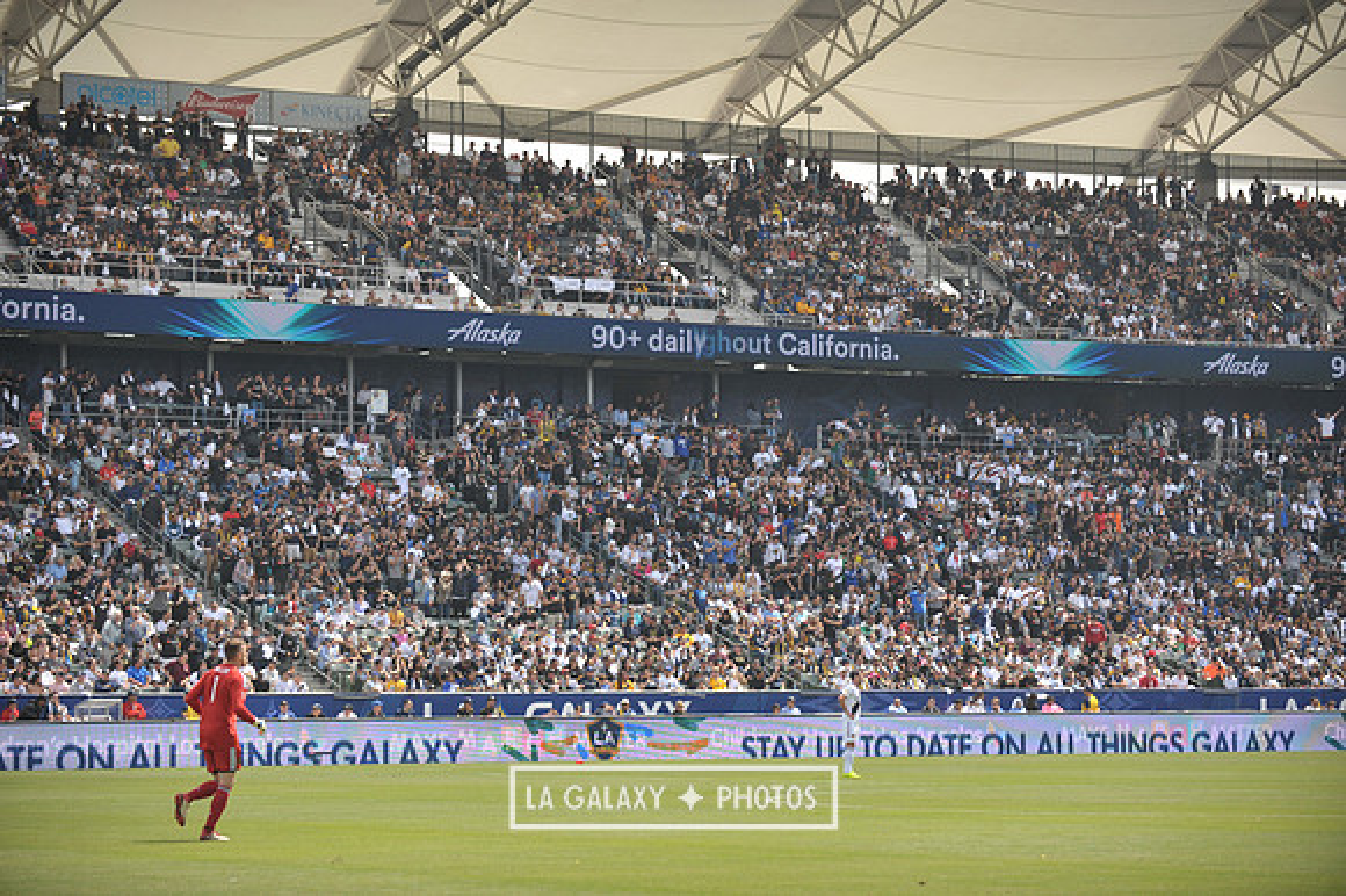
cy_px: 448
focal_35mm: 110
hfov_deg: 18.6
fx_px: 4110
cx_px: 673
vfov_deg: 12.4
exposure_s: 1/2500
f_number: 3.5
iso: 320
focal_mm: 110
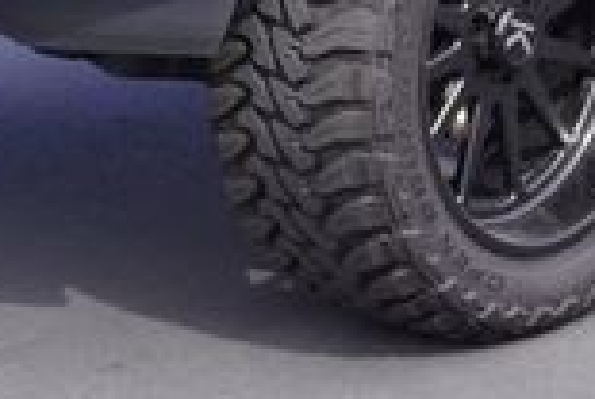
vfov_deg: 7.2
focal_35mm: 186
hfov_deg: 11.0
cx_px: 495
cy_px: -284
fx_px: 3080
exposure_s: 1/100
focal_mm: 30
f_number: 7.1
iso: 100
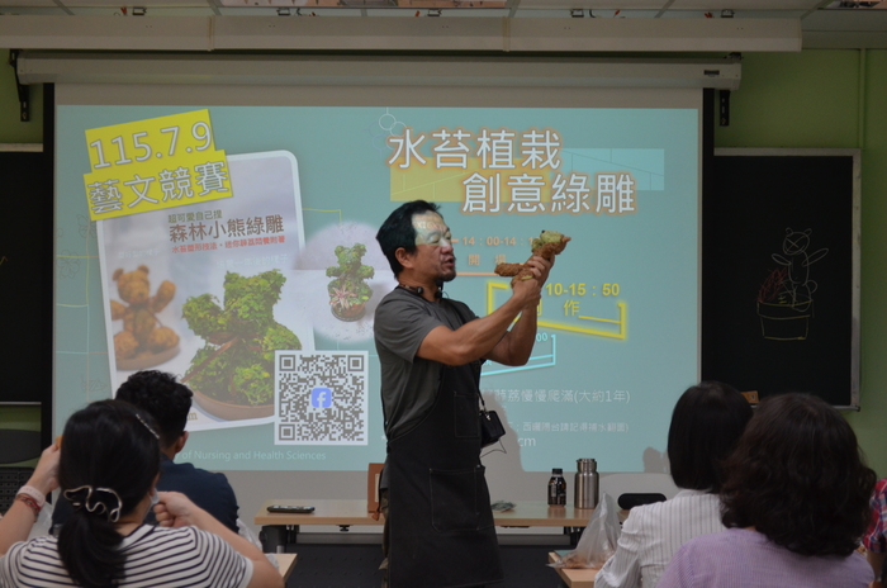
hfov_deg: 24.7
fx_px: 2029
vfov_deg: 16.5
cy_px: 294
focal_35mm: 82
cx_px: 444
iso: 800
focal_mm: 55
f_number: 6.3
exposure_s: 1/125
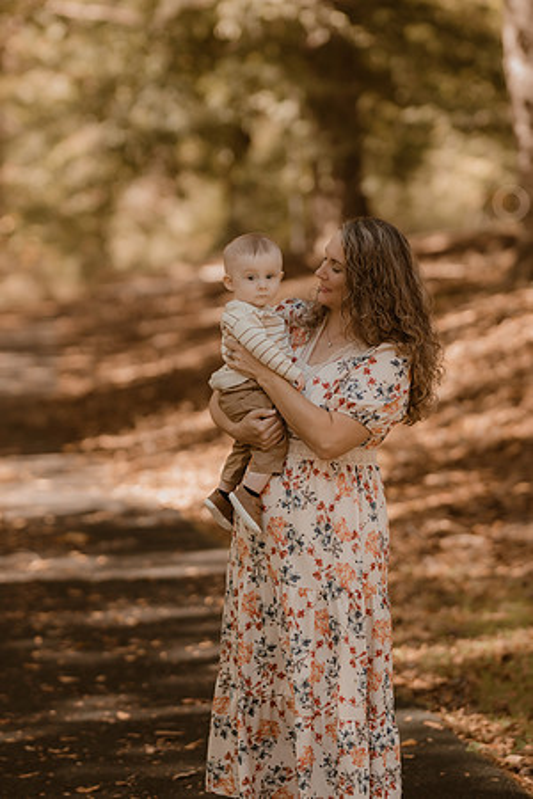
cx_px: 266
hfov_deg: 10.8
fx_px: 2820
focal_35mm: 127
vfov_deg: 16.1
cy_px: 400
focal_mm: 85
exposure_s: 1/800
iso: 320
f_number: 1.8
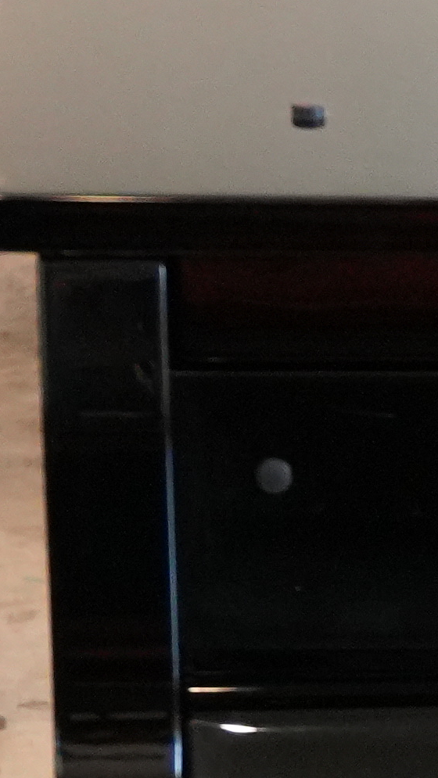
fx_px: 4236
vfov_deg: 10.3
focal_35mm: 205
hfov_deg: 5.4
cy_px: 979
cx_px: 1505
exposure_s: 1/160
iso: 2000
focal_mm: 21
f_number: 2.8
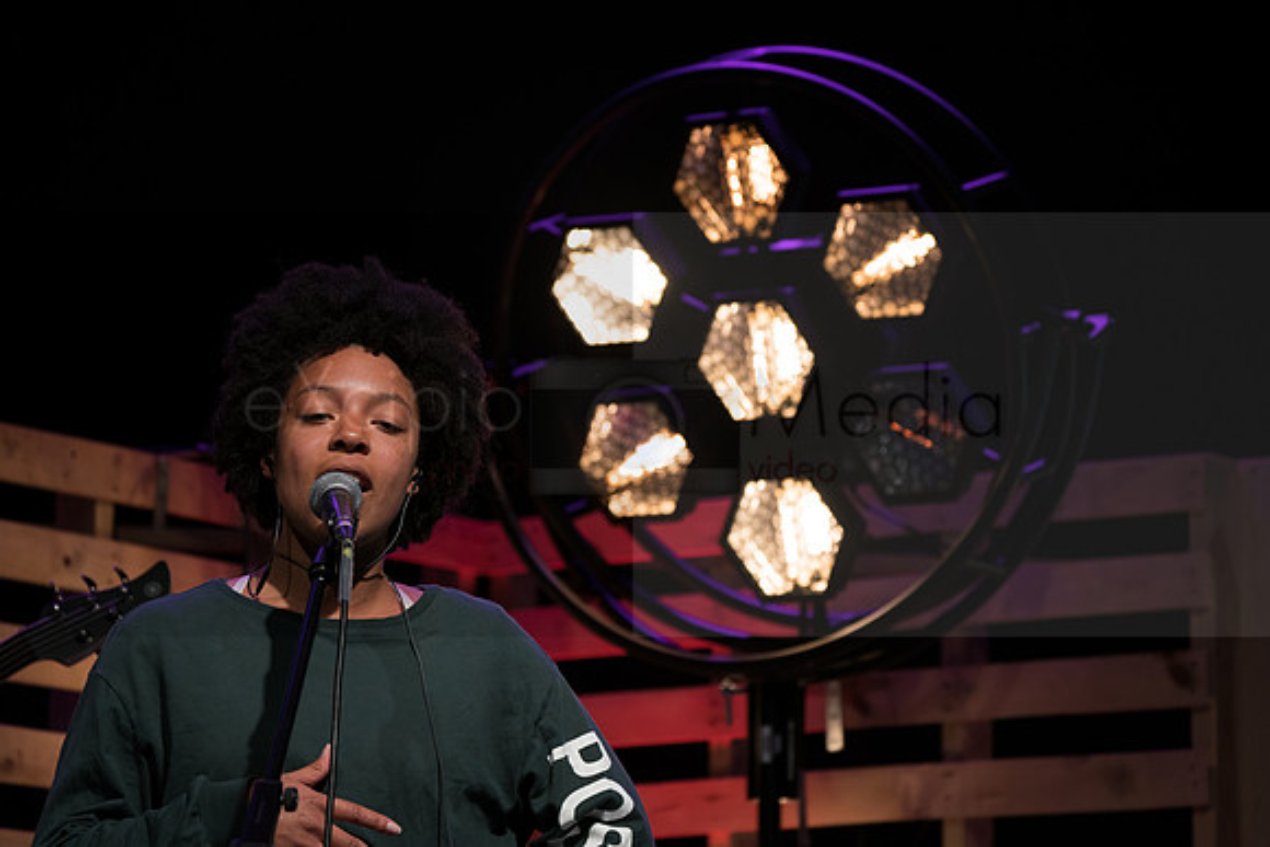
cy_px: 424
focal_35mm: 192
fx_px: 6775
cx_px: 635
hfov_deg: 10.7
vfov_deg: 7.2
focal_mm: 192
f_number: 5.6
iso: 1600
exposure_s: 1/200
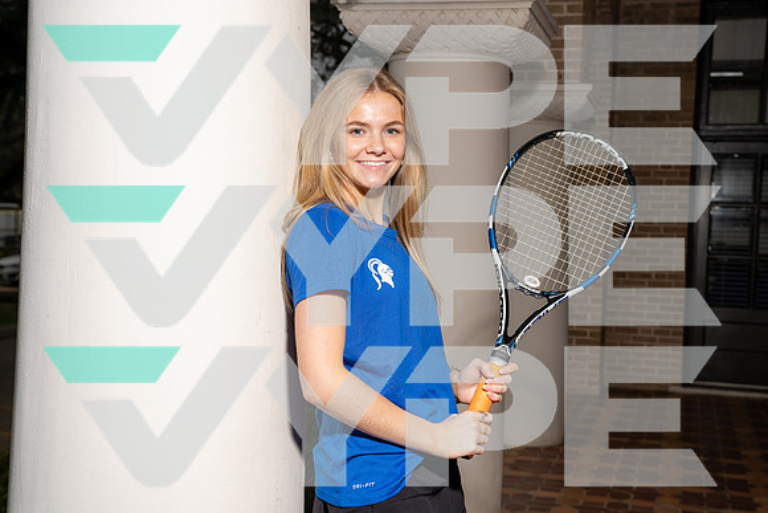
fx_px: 1216
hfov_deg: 35.0
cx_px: 384
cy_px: 256
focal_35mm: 57
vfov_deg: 23.8
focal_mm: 57
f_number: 7.1
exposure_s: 1/250
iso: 200
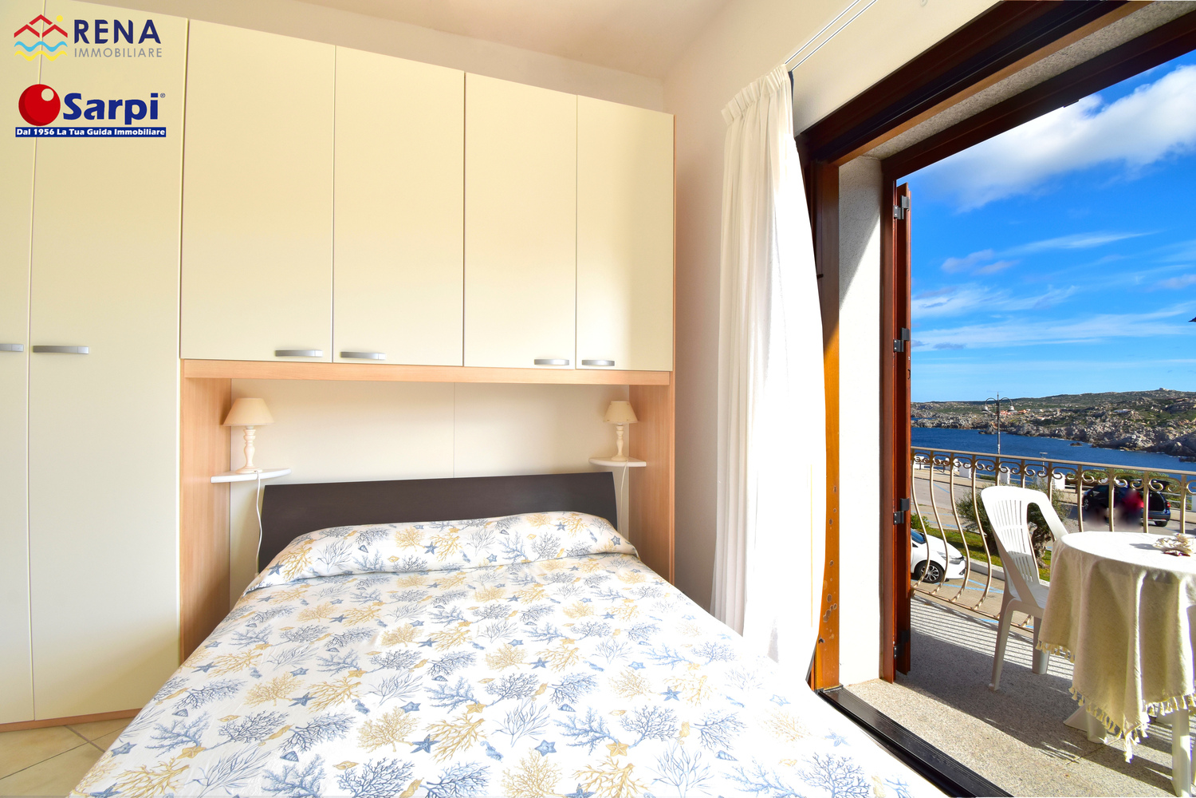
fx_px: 498
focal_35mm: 15
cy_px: 399
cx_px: 598
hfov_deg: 100.4
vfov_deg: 77.3
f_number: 11
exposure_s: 1/30
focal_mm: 10
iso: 400
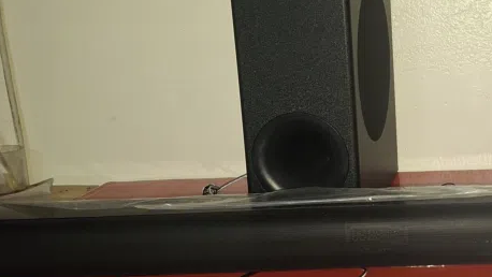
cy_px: 110
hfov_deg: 34.9
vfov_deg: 21.4
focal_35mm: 56
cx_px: 451
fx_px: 731
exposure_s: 1/60
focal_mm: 5.54
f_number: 1.8
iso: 320
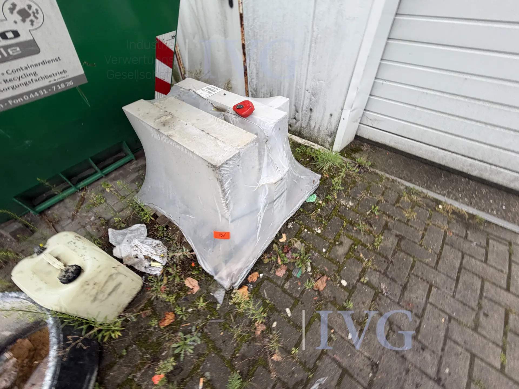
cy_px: 194
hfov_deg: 102.1
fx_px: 210
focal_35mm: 14
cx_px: 260
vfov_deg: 85.7
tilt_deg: -53.1
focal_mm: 2.22
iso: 50
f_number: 2.2
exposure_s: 1/121
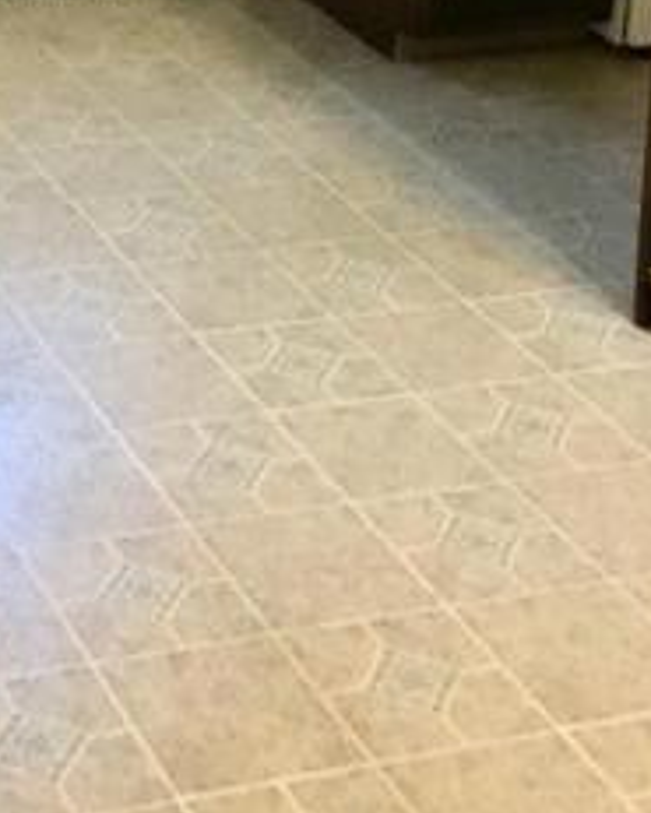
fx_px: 2262
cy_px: -275
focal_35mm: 94
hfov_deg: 15.7
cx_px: -158
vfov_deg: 18.8
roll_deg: +0.7
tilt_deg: -14.2
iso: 250
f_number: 2.2
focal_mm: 4.15
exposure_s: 1/30
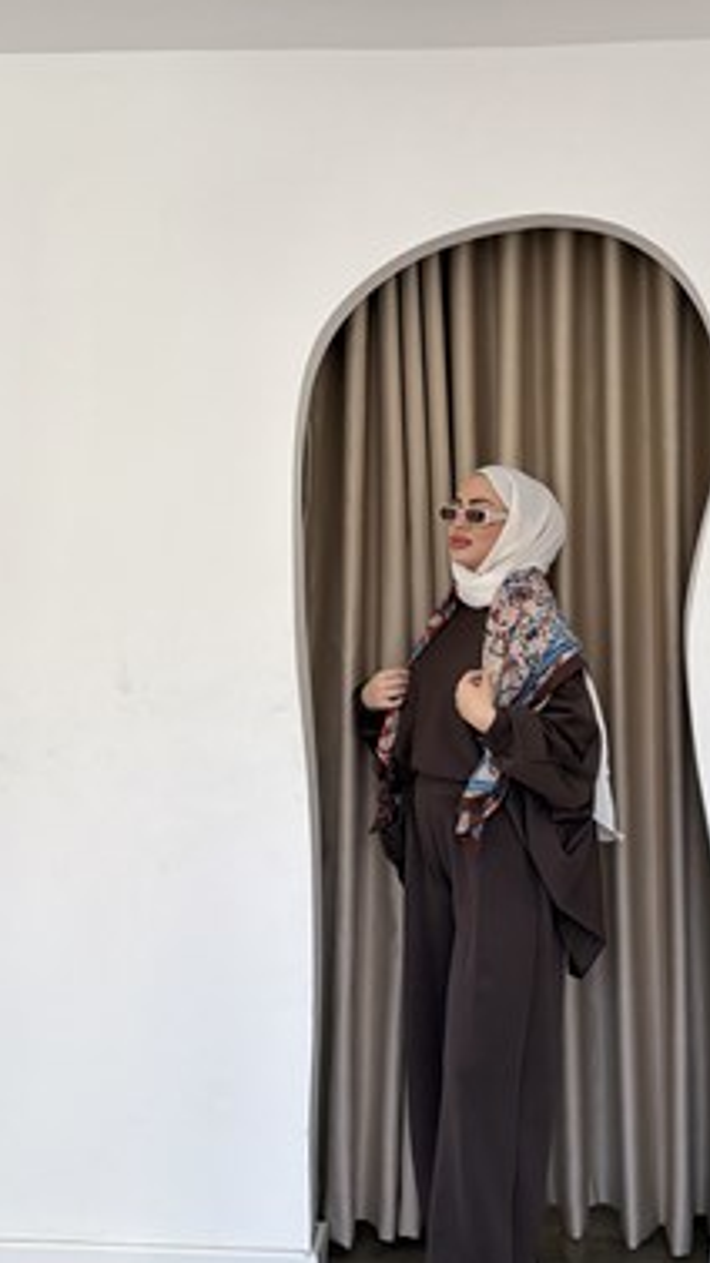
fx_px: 1239
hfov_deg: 31.7
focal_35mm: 37
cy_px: 699
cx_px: 476
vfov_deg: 53.9
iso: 250
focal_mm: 6.76
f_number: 1.78
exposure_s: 1/683
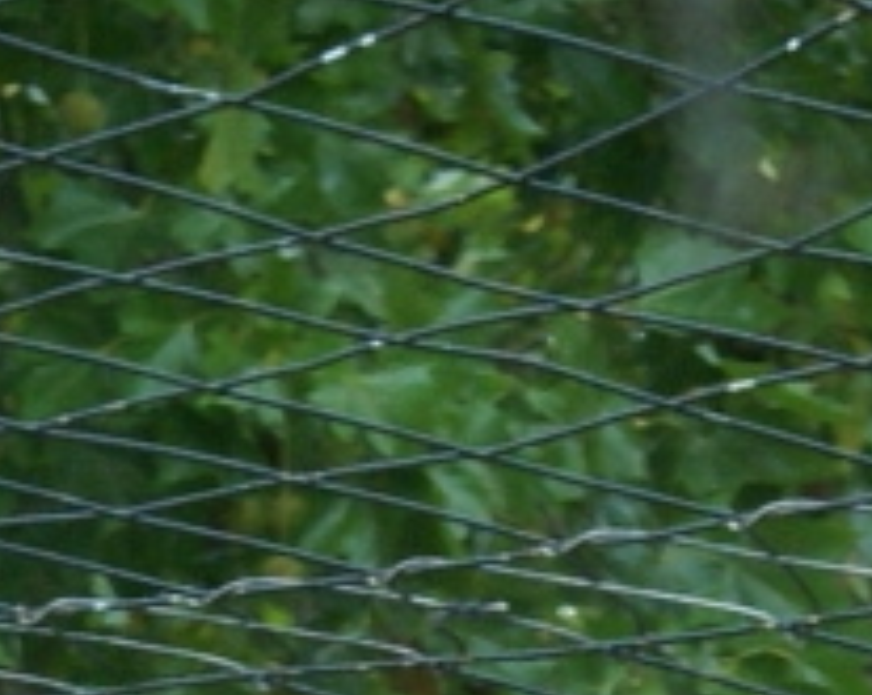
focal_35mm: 915
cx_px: 1858
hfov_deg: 2.1
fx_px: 23581
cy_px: 2456
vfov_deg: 1.7
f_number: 5.6
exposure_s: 1/125
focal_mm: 70
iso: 320
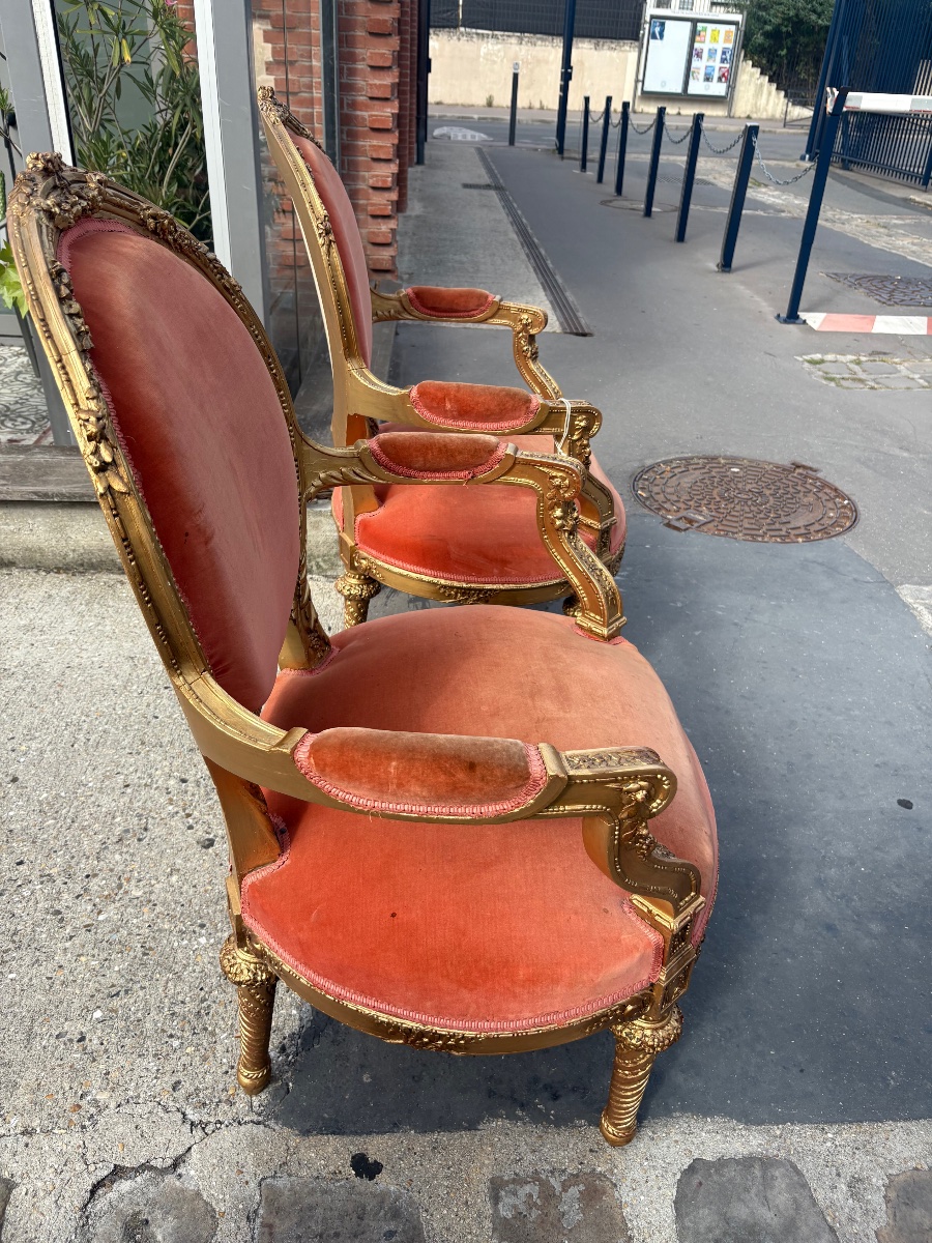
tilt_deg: -30.1
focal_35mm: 26
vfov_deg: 67.3
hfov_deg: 53.1
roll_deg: -2.9
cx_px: 466
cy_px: 622
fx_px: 933
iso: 50
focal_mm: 5.96
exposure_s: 1/1196
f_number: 1.6
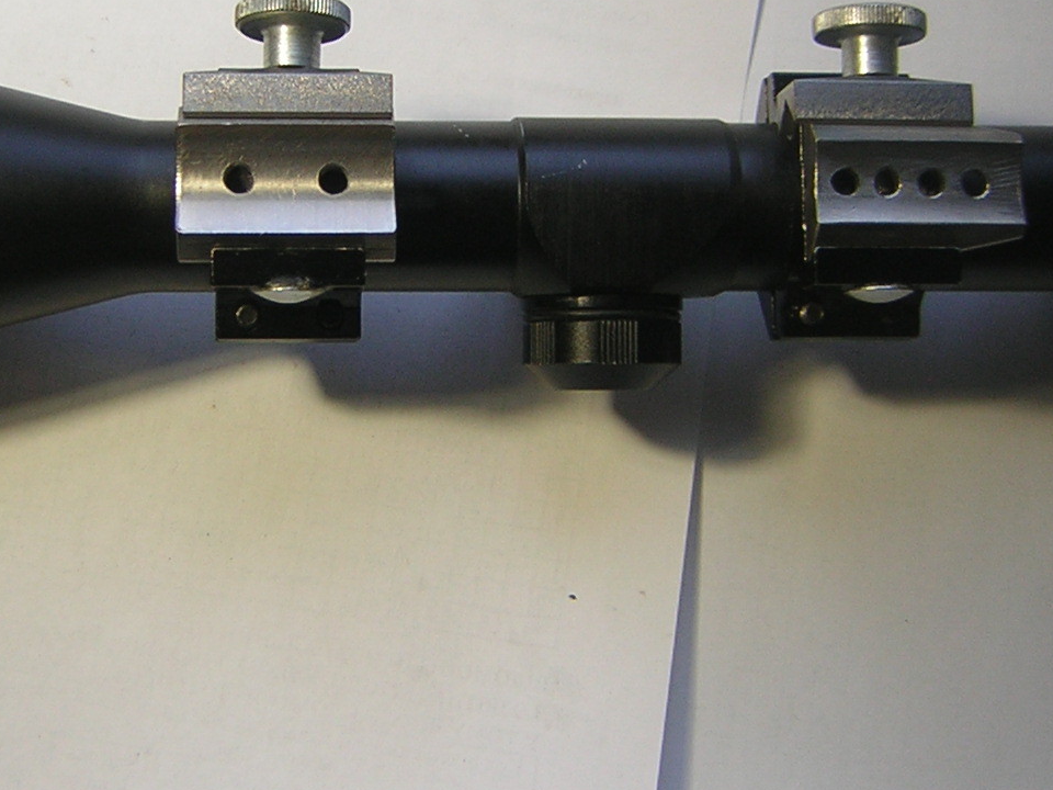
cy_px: 312
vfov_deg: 24.4
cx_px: 449
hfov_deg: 32.1
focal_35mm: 60
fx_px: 1825
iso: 50
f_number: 2.6
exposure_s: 1/41.9
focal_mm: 4.7
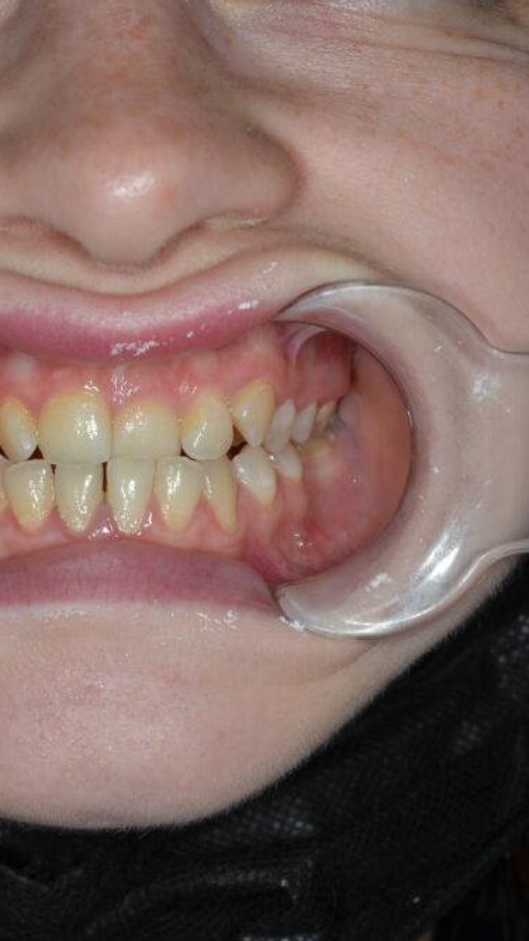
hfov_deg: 12.6
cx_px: 129
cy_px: 467
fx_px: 2395
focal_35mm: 96
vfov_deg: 22.2
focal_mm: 40
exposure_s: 1/160
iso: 125
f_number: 9
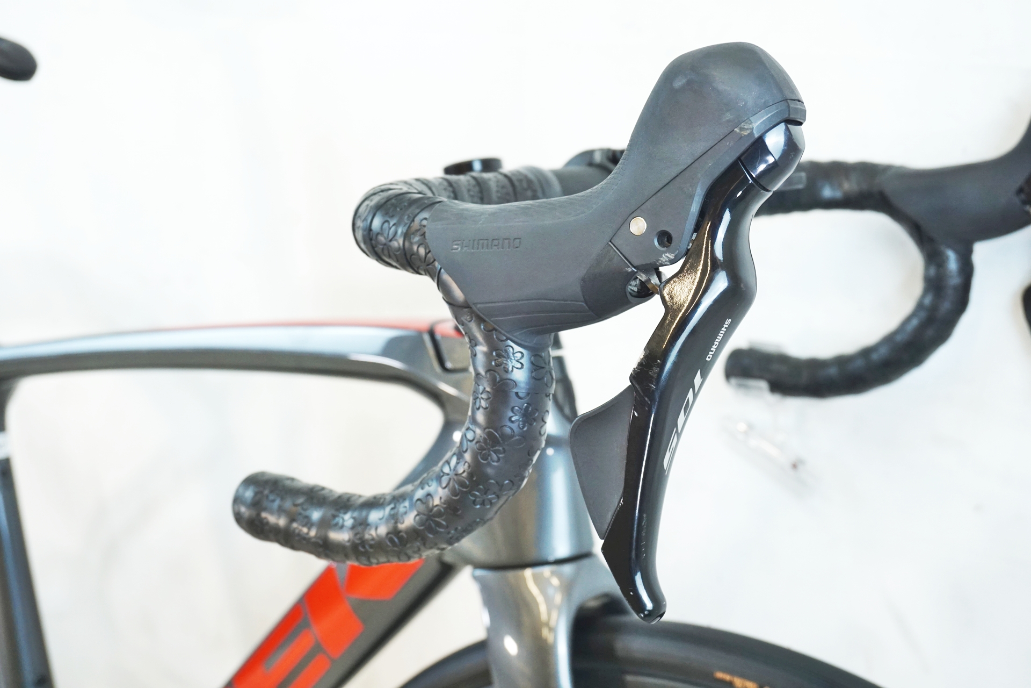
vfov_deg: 28.1
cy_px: 344
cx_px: 516
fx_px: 1375
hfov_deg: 41.1
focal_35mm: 48
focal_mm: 32
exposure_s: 1/40
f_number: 6.3
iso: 800
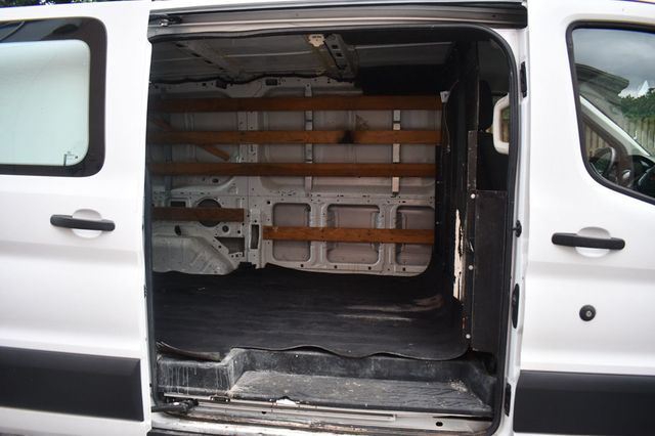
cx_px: 328
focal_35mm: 27
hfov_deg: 67.4
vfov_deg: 47.9
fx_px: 491
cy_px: 218
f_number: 3.5
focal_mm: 18
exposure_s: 1/125
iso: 900
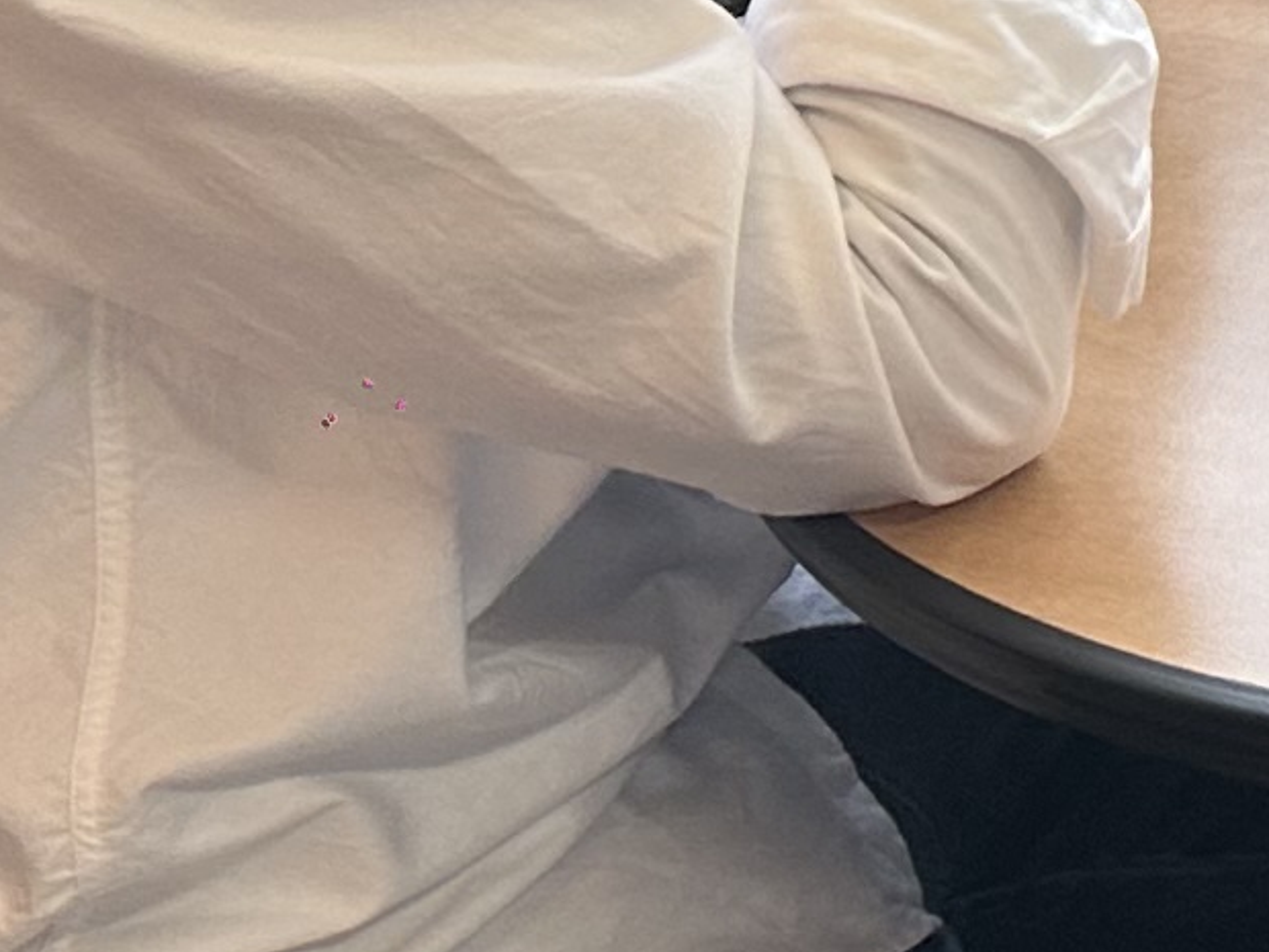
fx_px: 5719
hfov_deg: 10.5
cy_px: -950
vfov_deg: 9.0
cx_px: 3222
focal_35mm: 156
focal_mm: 6.86
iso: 80
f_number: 1.78
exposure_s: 1/120
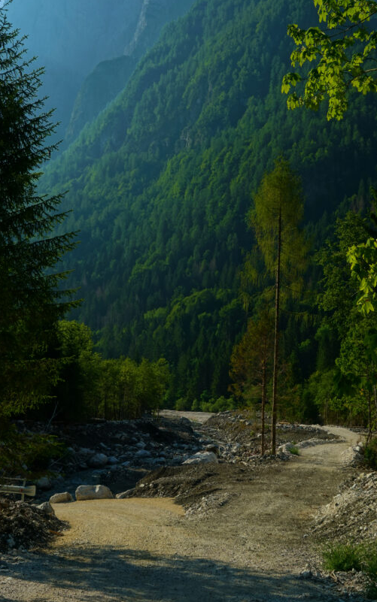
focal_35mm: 43
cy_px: 231
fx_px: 707
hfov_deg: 29.8
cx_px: 158
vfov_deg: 45.9
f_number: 11
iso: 125
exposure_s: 1/125
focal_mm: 33
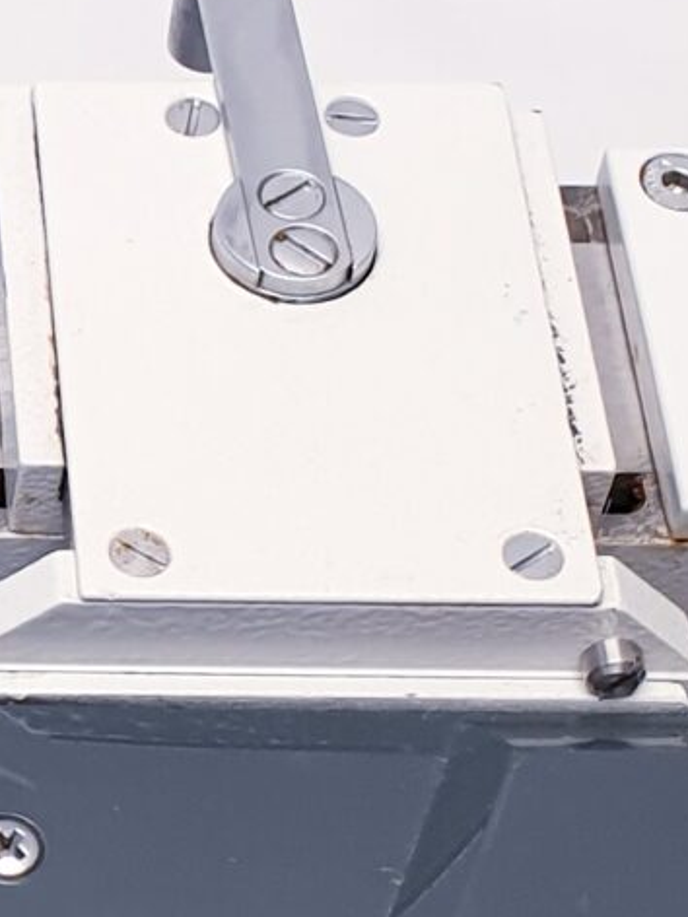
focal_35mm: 141
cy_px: 499
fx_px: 3737
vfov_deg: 14.0
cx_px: -575
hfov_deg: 9.9
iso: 64
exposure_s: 1/50
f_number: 2.4
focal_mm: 4.3
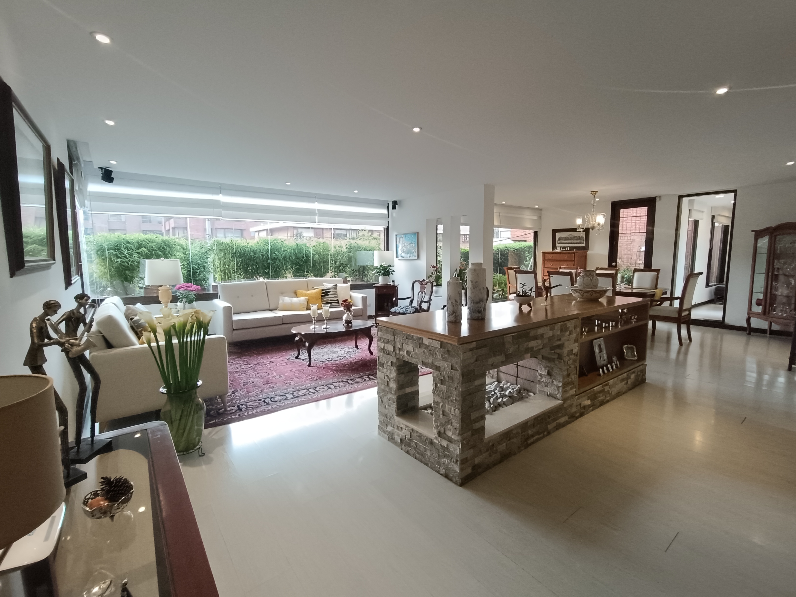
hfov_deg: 94.5
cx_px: 398
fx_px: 368
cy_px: 298
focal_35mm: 16
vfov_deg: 78.1
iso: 325
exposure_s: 1/60
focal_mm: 1.66
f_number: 2.2
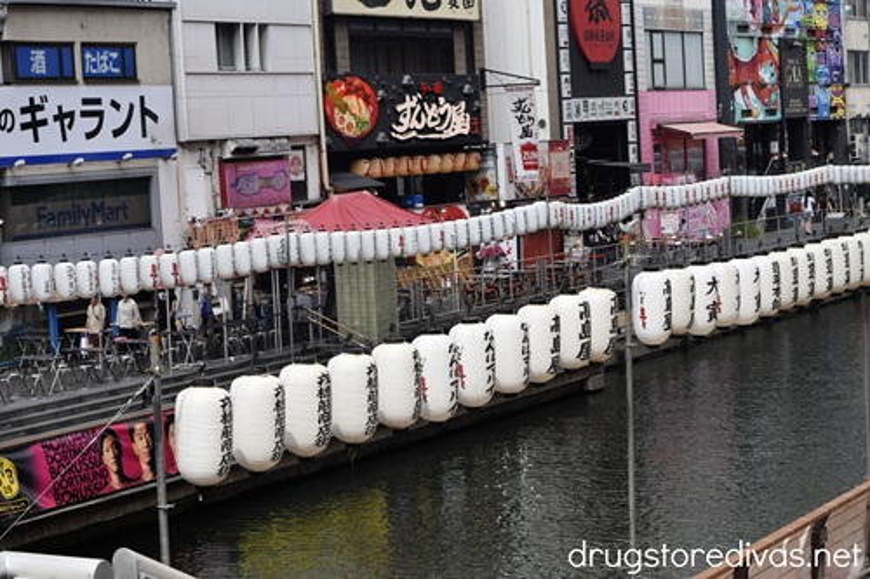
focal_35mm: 82
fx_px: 1993
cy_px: 290
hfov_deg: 24.6
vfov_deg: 16.5
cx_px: 435
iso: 200
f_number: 9
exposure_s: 1/320
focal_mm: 55
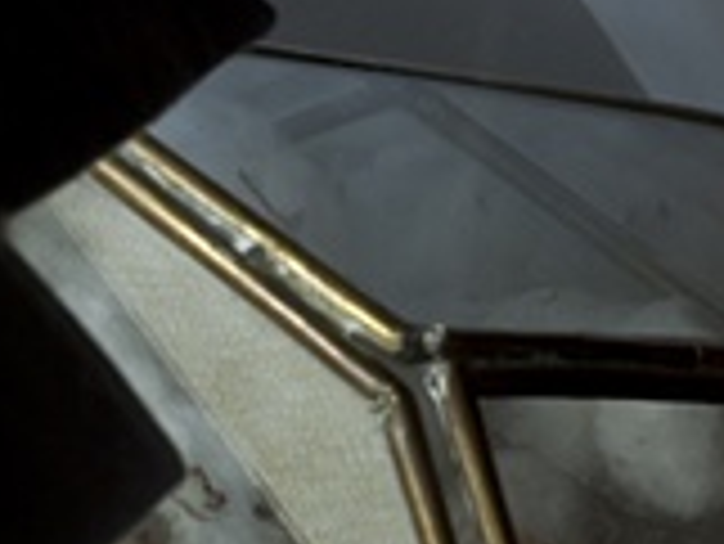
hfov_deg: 9.2
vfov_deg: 6.9
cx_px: 445
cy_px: 737
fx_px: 4479
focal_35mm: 214
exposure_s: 1/1.67
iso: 200
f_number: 11
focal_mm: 50
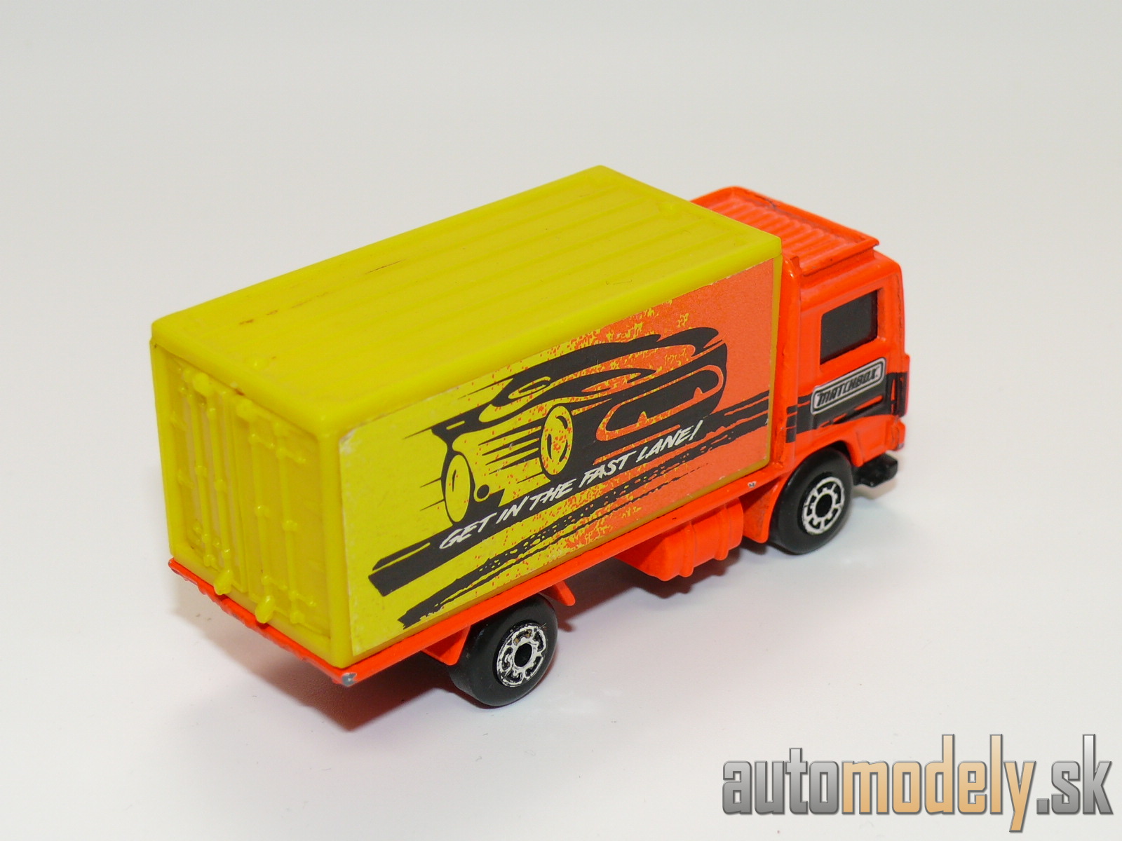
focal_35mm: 74
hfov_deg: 26.3
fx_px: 2399
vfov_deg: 19.9
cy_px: 420
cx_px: 561
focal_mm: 11.3
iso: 100
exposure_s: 1/30
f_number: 4
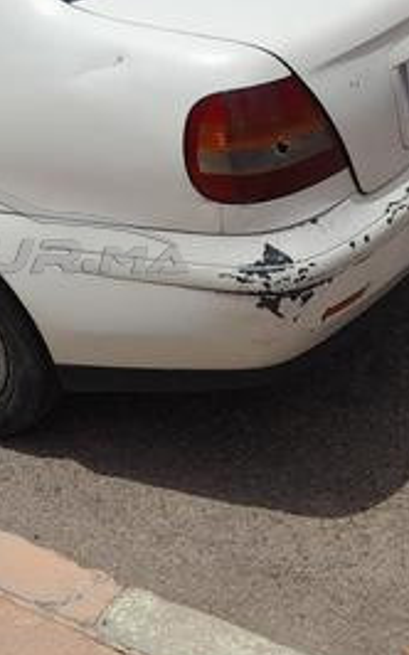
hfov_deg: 19.2
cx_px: -30
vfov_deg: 31.3
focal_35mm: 65
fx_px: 1160
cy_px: 223
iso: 20
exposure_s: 1/1425
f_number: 2
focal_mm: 4.6
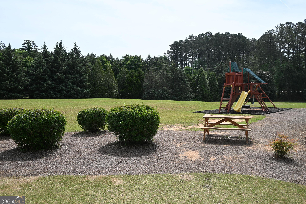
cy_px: 101
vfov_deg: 42.3
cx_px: 152
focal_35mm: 31
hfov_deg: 60.3
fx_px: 263
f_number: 7.1
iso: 100
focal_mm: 20
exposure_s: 1/400
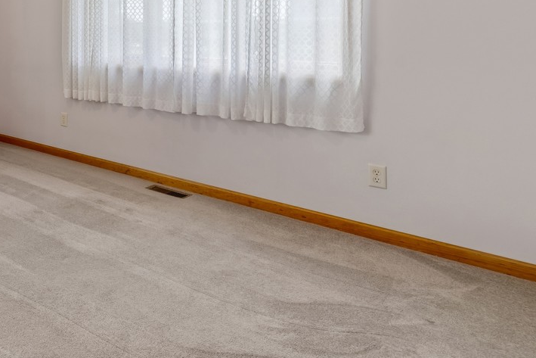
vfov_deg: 38.3
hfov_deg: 47.5
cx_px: -13
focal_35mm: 32
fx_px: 477
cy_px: 36
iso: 200
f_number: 8
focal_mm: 14
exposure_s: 1/30
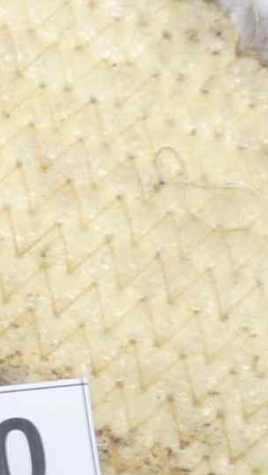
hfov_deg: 9.0
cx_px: -185
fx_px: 1640
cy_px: 427
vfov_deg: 16.3
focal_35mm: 130
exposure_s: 1/10
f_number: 3.3
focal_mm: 4.1
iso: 80
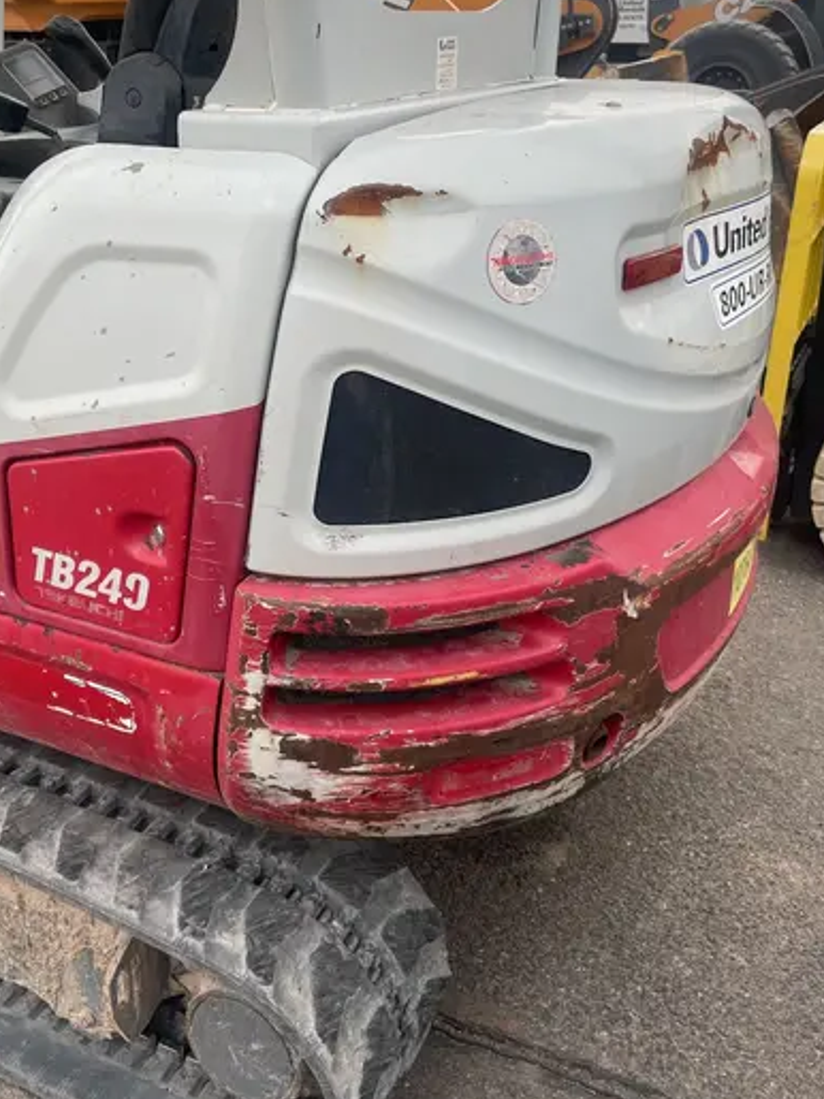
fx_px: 1175
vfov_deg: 49.6
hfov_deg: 38.3
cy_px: 411
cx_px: 284
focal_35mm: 37
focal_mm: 4.2
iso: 40
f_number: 1.6
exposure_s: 1/223
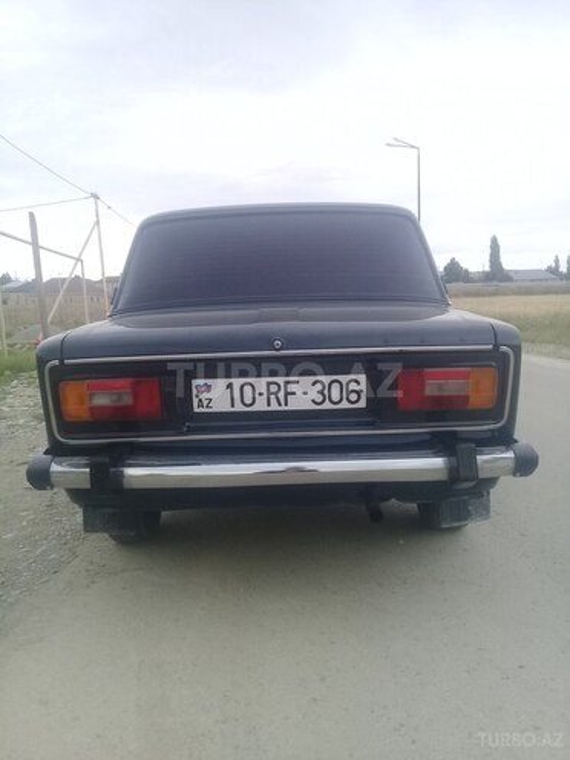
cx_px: 285
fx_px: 681
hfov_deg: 45.4
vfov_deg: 58.4
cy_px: 380
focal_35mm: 31
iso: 50
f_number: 2.2
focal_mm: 3.3
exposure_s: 1/262
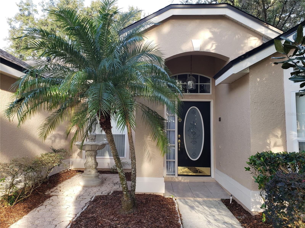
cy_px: 114
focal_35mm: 26
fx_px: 229
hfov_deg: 67.3
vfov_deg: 53.1
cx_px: 152
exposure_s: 1/120
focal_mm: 4.3
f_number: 2.4
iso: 64
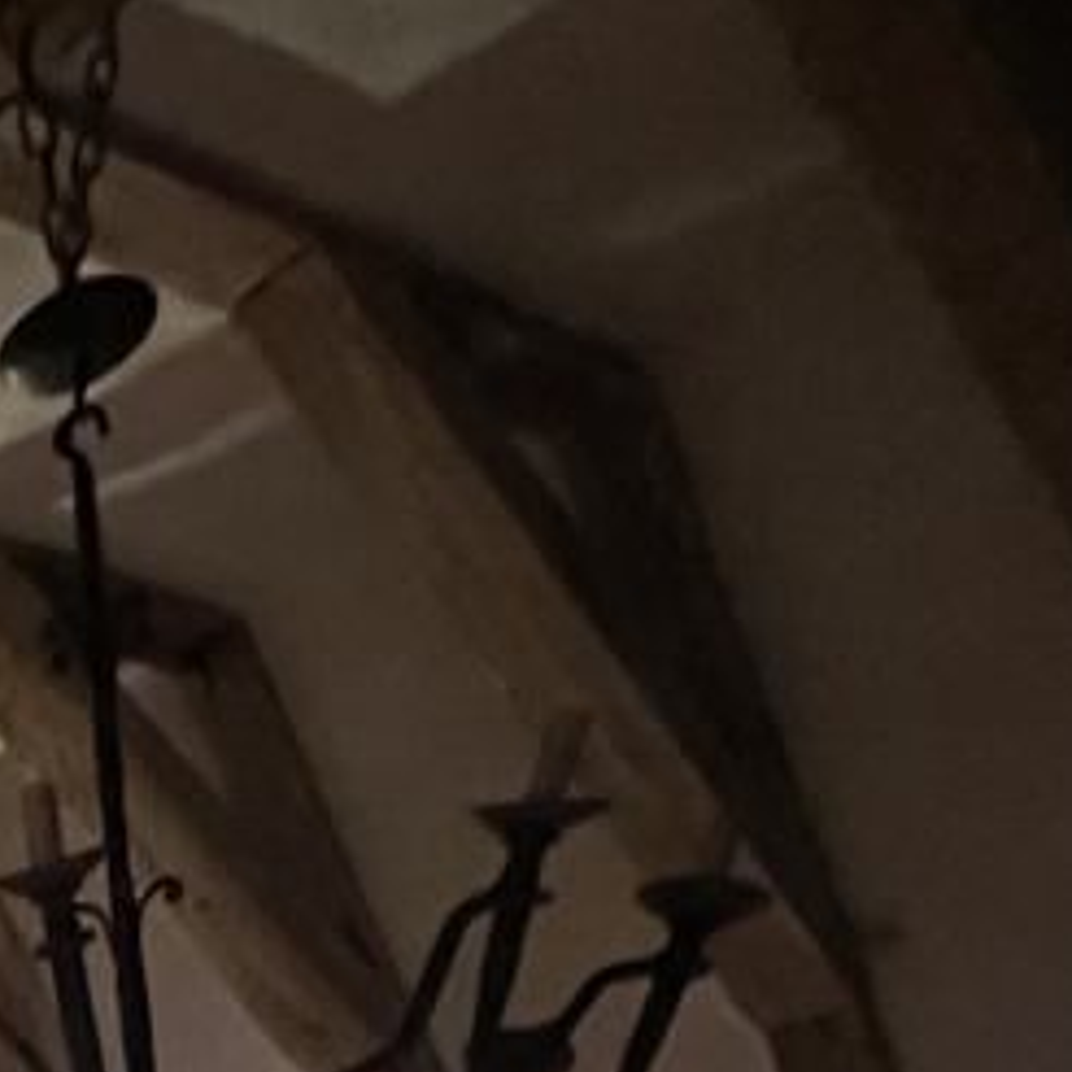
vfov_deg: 21.7
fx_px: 1962
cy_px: 1848
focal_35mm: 56
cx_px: -924
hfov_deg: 20.3
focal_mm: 1.57
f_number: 1.8
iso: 1000
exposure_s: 1/33
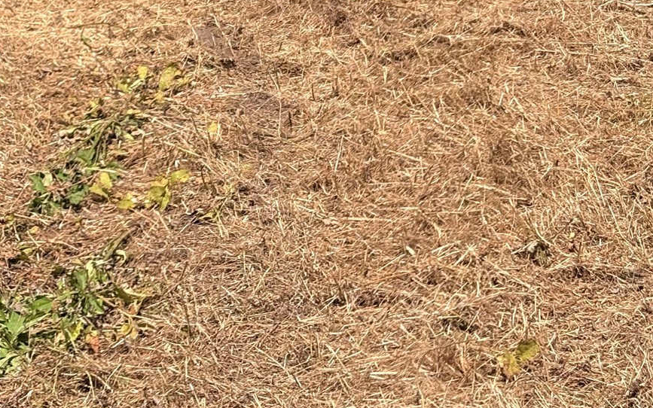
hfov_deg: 17.1
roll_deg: -0.2
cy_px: -149
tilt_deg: -7.7
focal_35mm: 122
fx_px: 2171
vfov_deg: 10.5
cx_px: 282
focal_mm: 5.96
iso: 32
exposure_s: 1/2075
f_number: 1.6
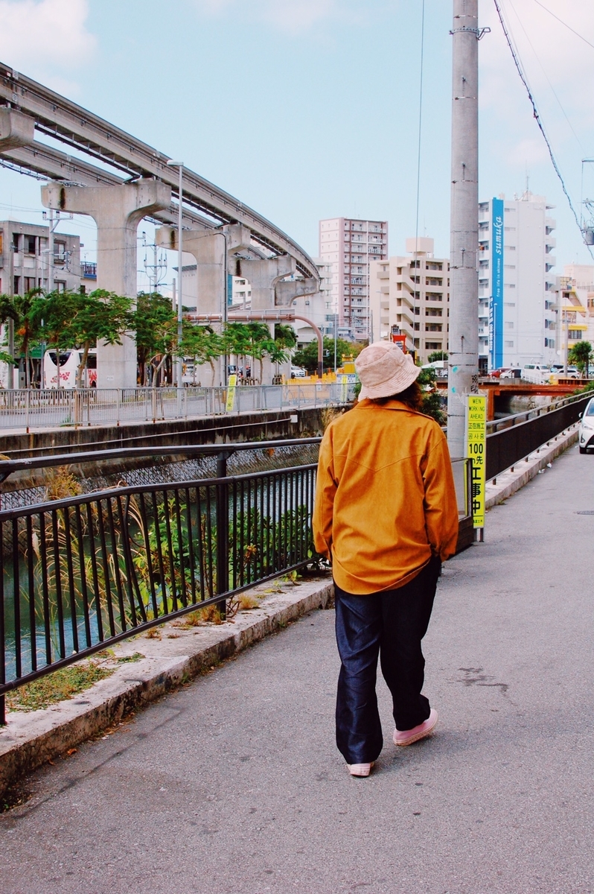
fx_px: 1302
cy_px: 447
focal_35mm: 52
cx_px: 297
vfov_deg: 37.9
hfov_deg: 25.7
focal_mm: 35
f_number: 11
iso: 800
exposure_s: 1/500
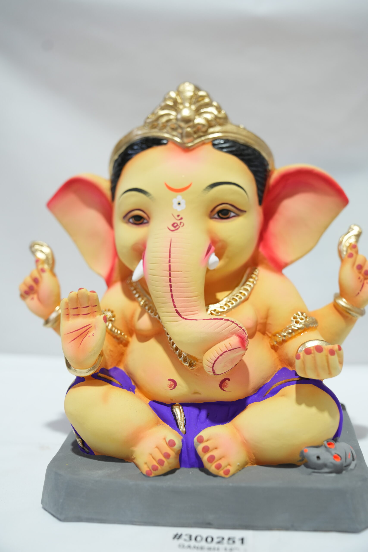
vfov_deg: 43.6
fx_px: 690
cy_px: 276
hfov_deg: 29.9
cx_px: 184
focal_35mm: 45
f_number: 3.5
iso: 800
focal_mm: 45
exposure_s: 1/200
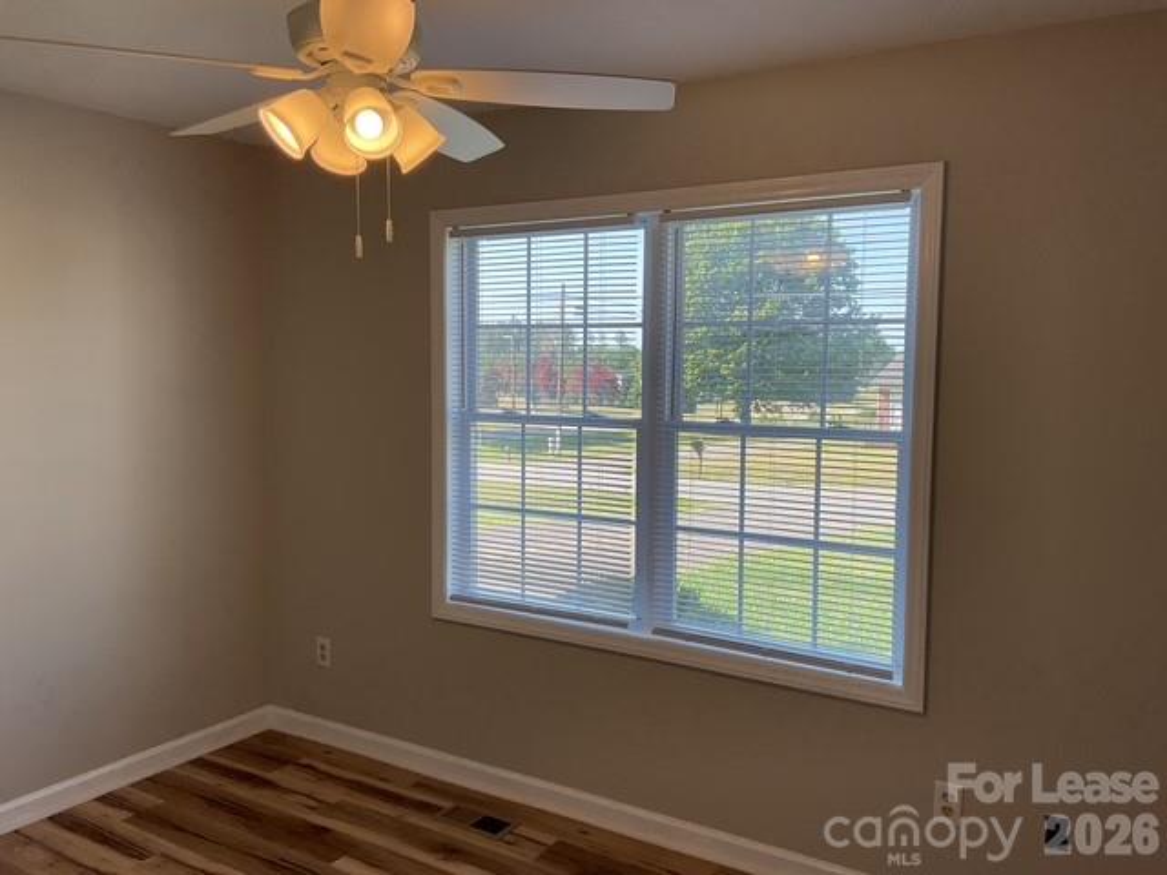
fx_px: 978
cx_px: 584
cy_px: 438
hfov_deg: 61.7
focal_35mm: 29
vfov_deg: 48.2
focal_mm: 3
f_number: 1.8
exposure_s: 1/155
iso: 16
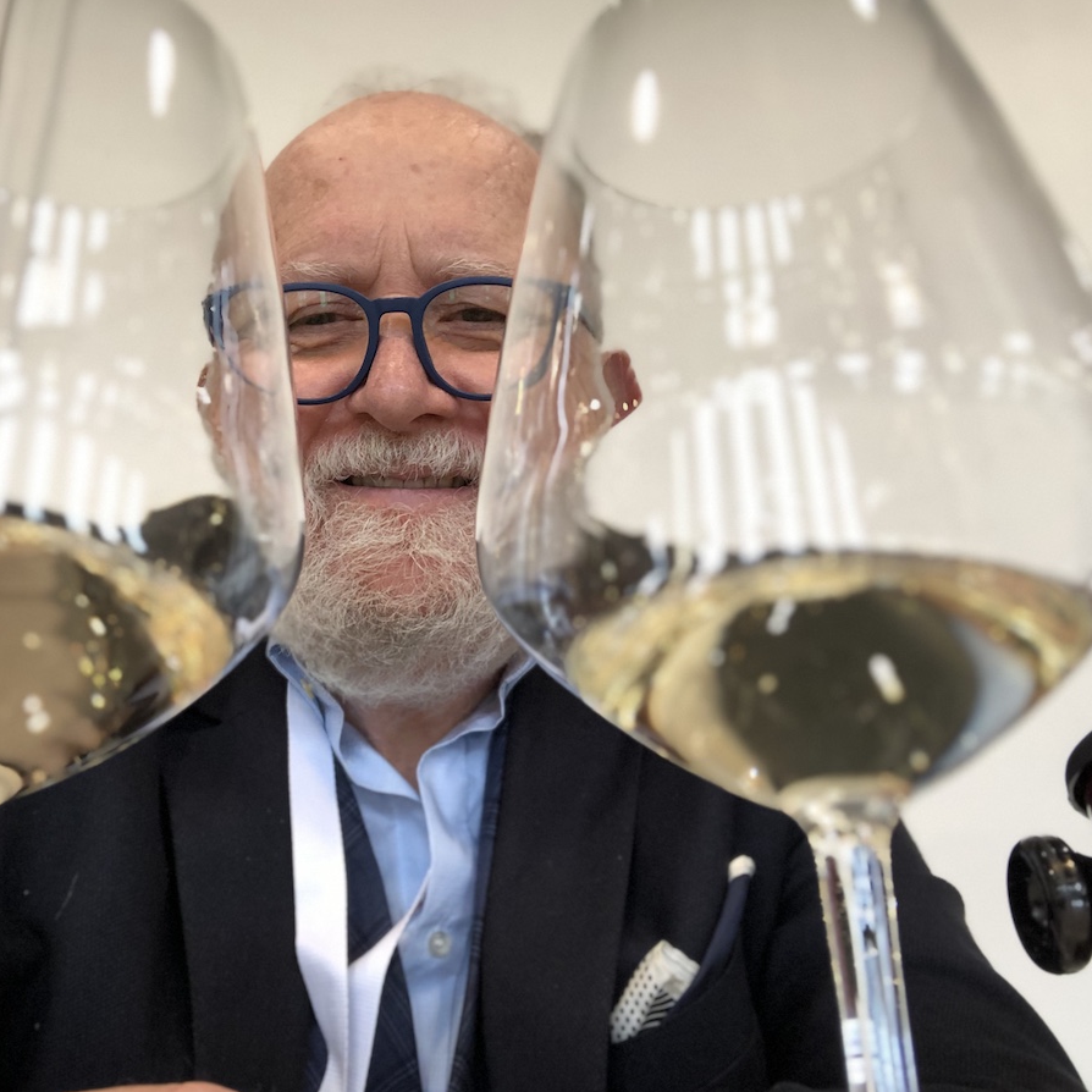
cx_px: 428
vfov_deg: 43.9
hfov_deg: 43.6
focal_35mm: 38
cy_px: 545
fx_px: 1356
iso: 64
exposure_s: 1/33
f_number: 2.2
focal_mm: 2.87
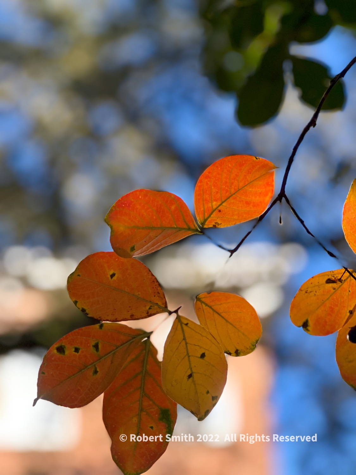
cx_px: 178
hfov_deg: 19.1
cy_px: 238
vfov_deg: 25.3
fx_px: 1056
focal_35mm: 77
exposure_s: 1/120
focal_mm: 9
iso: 32
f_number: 2.8
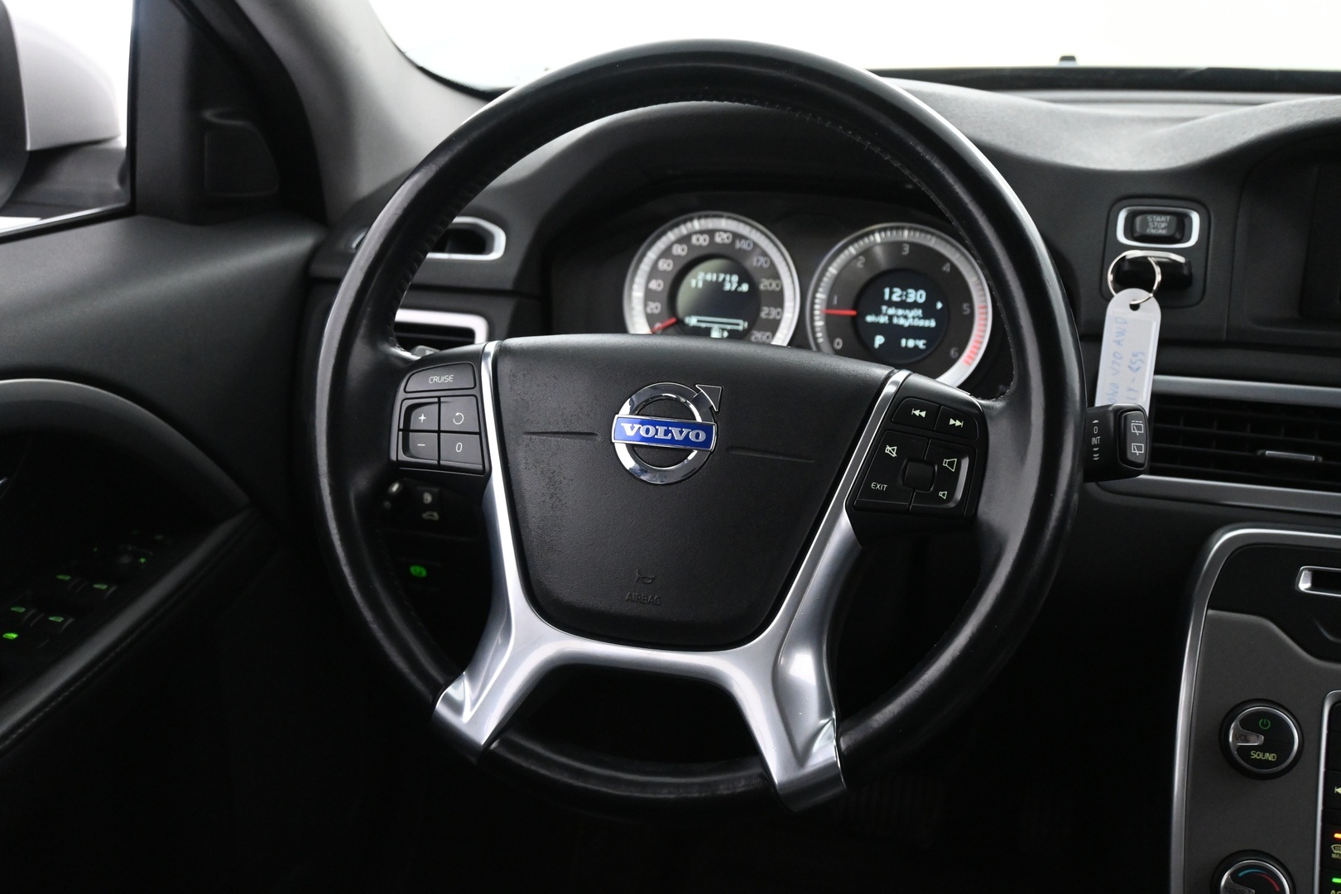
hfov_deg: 47.2
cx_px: 670
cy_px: 447
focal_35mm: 41
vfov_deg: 32.4
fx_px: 1536
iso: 3200
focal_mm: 27.5
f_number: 4.5
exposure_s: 1/60
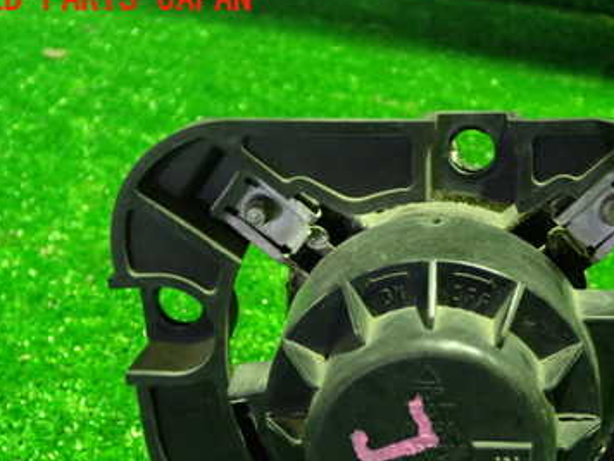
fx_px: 958
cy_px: 366
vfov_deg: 26.5
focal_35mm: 54
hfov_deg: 34.8
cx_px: 455
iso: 800
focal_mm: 5.79
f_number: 2.4
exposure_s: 1/10
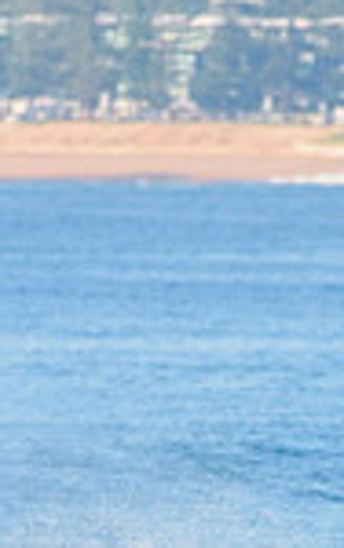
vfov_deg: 1.1
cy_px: 685
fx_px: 29434
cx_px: 179
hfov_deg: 0.7
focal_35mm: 1966
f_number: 5.6
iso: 450
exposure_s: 1/2000
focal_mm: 500
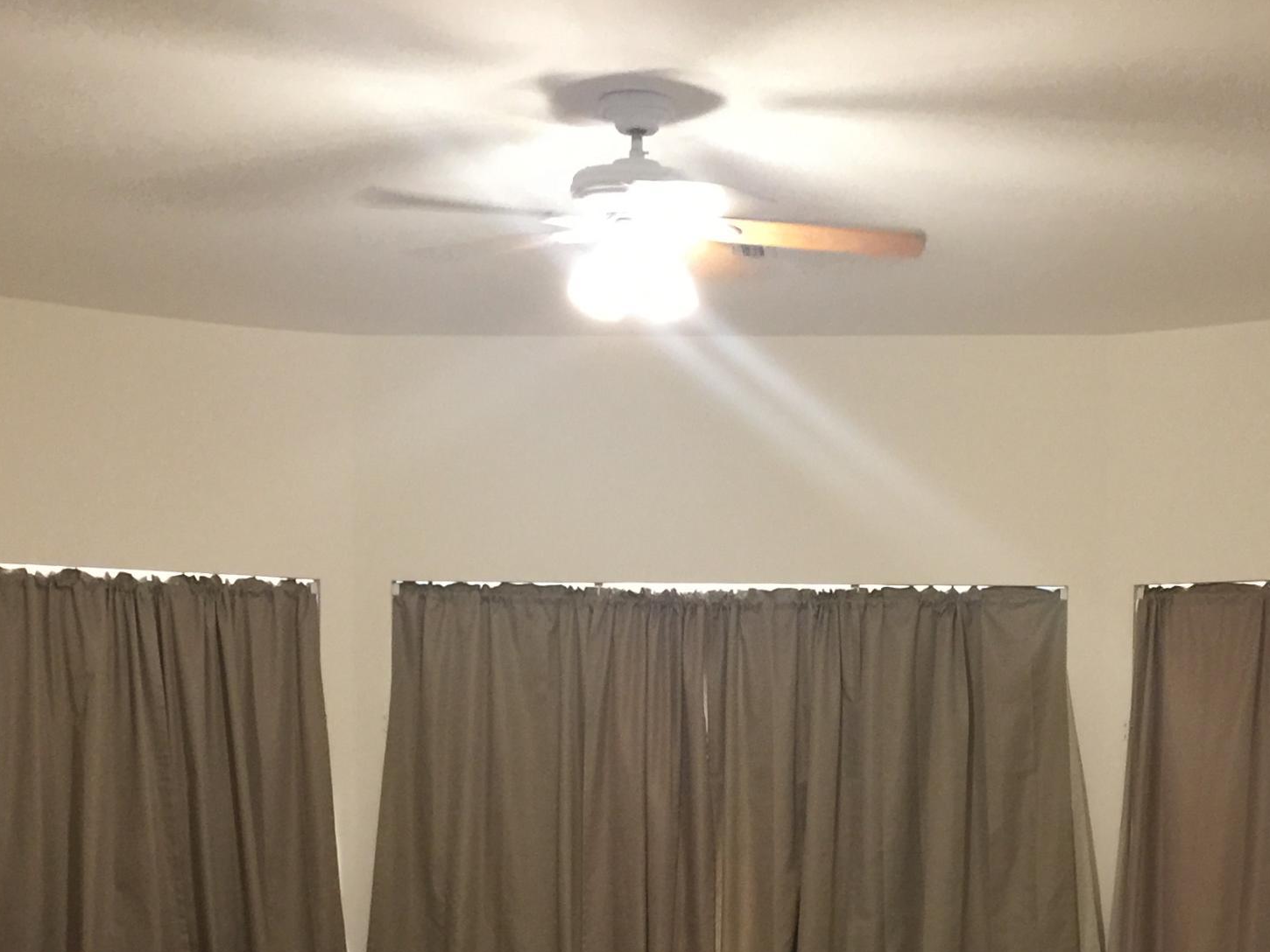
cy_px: 884
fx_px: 2202
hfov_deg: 32.1
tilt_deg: -2.6
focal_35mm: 60
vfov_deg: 23.7
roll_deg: -2.3
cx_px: 773
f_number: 2.2
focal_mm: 4.15
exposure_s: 1/10
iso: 100
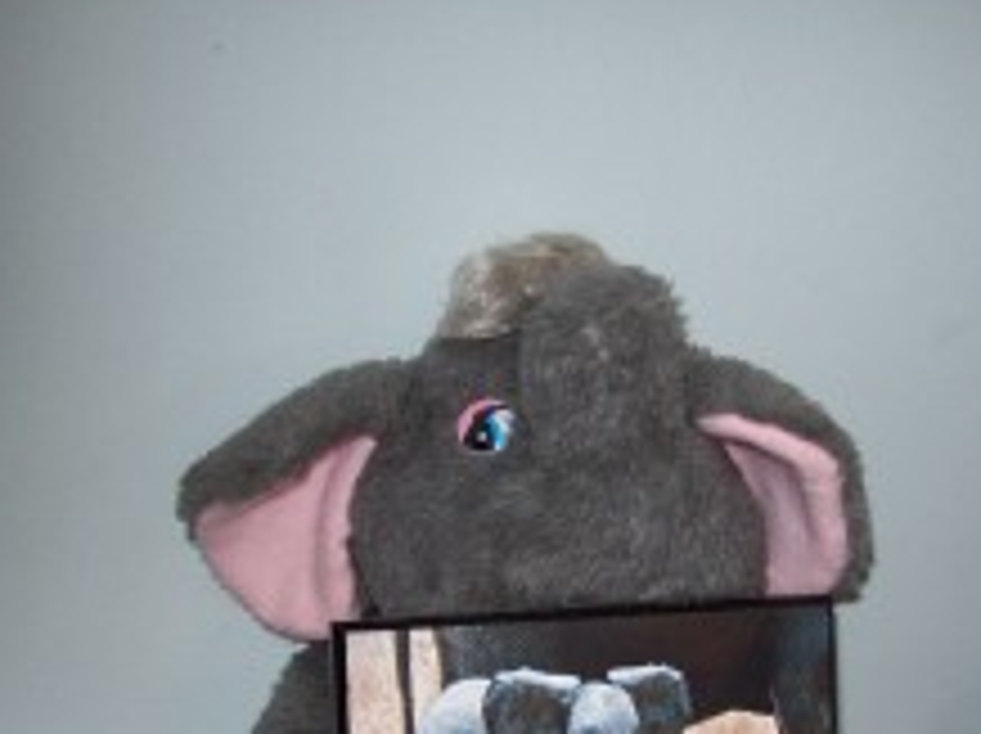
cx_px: 495
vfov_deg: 21.9
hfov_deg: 29.4
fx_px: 1868
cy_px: 615
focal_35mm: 66
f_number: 2.7
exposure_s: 1/64
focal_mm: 6
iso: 80
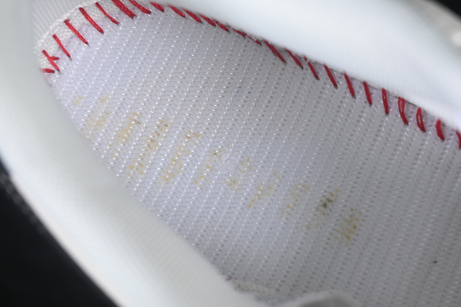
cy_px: 154
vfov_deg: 18.2
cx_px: 230
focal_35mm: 75
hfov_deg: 27.0
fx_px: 960
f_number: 7.1
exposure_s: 1/80
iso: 160
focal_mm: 50
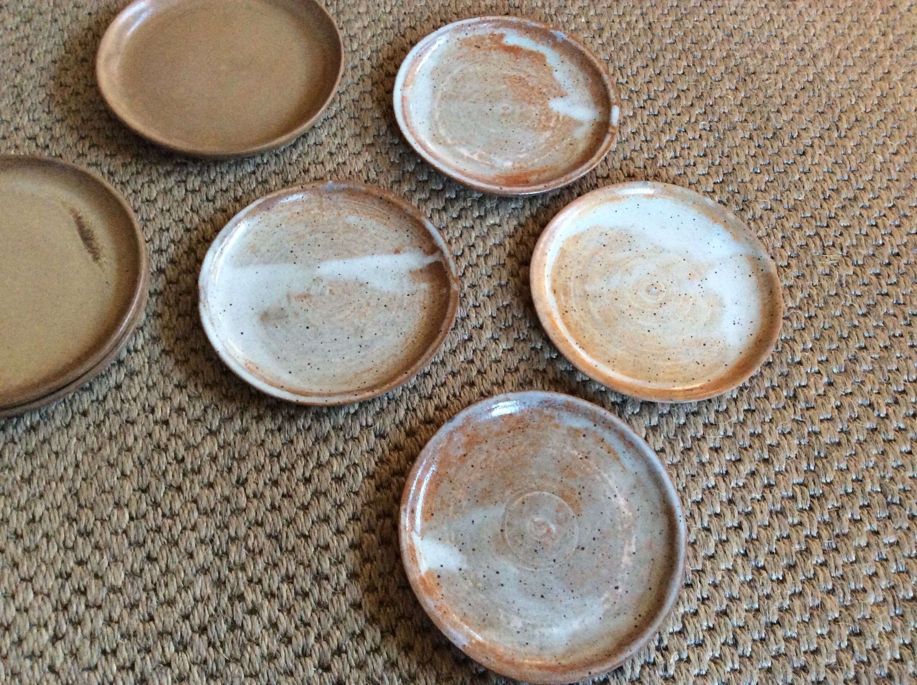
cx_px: 458
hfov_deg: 56.9
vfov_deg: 44.1
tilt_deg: -63.5
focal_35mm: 32
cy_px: 342
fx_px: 846
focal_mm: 3.3
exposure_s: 1/25
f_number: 2.4
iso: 250
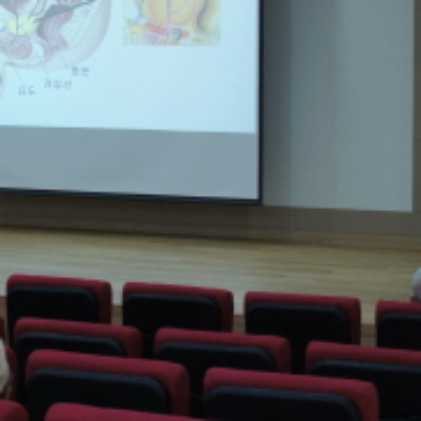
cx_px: 2
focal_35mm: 108
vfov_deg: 15.9
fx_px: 1492
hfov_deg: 15.8
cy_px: 60
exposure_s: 1/40
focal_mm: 25
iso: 320
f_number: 4
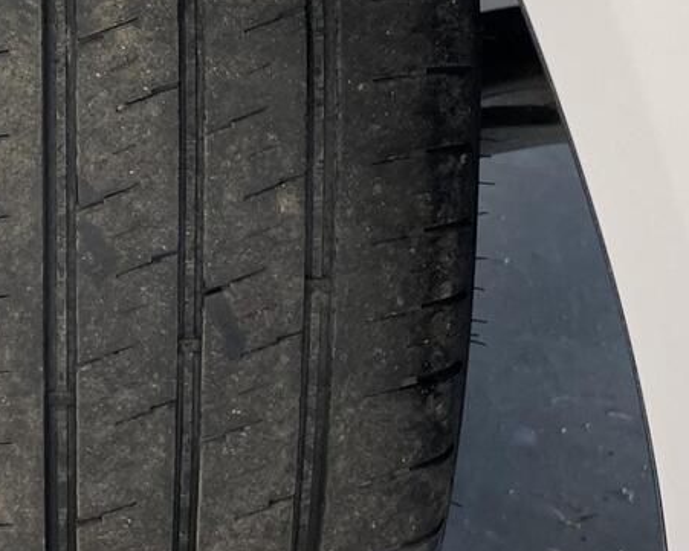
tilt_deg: -37.4
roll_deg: -0.3
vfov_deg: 18.7
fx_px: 1652
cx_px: 153
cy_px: 73
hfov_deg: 23.3
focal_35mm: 81
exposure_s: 1/50
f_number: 1.6
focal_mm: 4.2
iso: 80
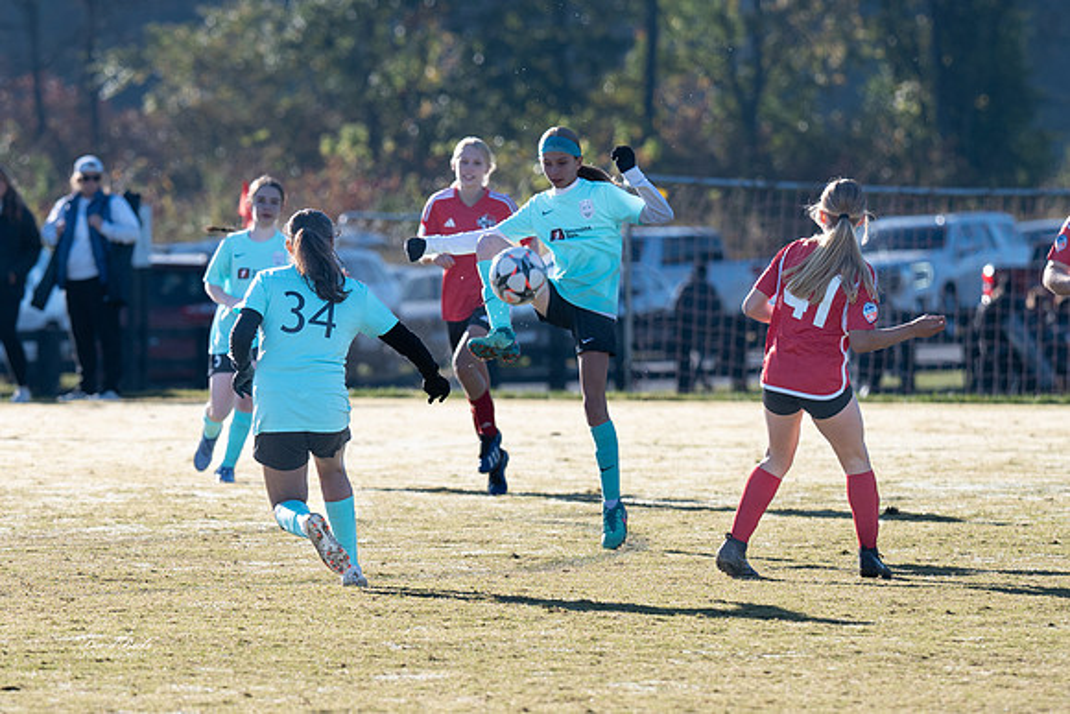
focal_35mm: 408
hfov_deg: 5.0
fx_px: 12141
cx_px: 416
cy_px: 408
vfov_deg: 3.4
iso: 320
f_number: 5.6
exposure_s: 1/1000
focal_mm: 280
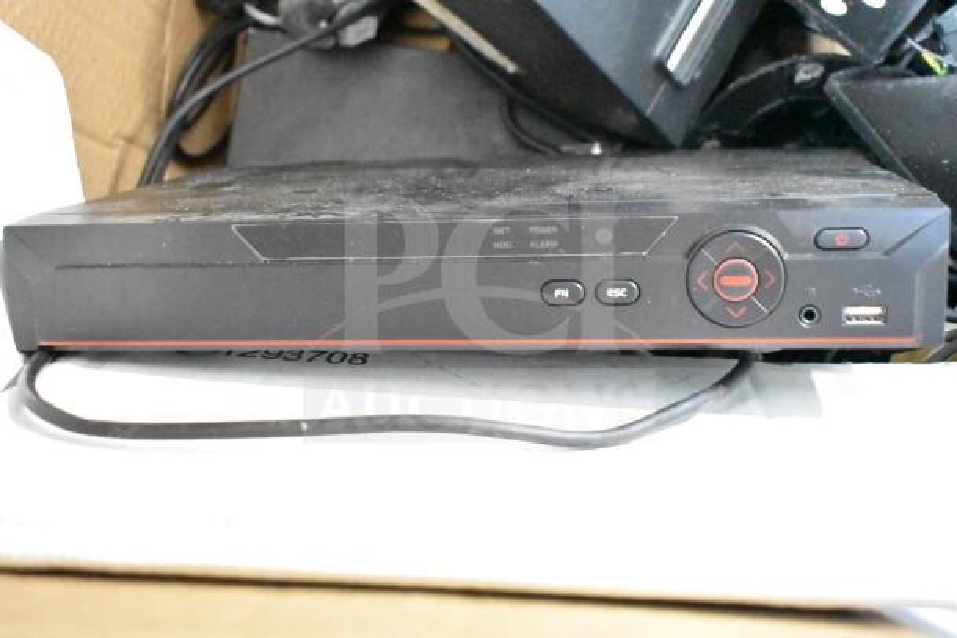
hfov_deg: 43.6
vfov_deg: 29.9
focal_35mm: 45
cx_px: 478
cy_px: 319
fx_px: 1196
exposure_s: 1/50
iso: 22800
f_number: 4.2
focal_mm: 30
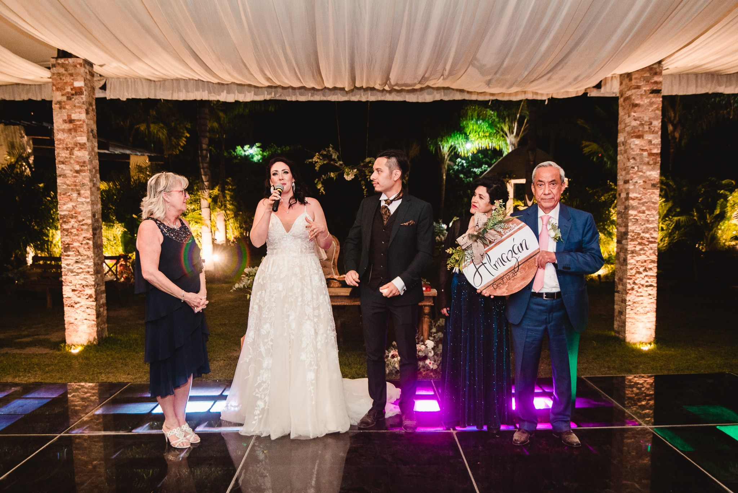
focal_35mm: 32
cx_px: 376
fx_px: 666
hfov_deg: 58.0
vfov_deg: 40.5
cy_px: 271
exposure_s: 1/80
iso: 1250
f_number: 3.2
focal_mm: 28
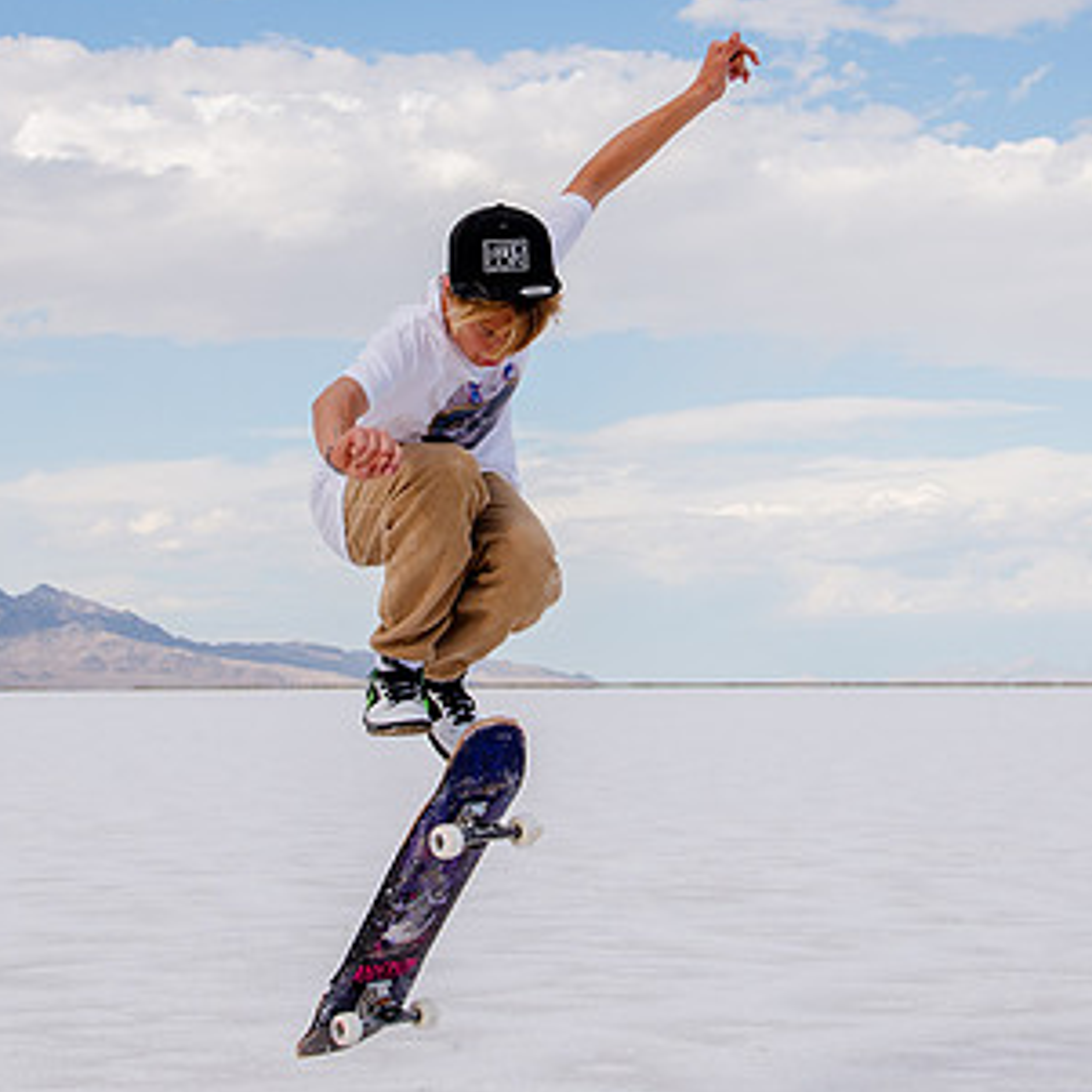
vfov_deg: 20.0
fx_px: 3069
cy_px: 292
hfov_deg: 20.2
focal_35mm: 86
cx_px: 480
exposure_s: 1/640
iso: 250
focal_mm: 38
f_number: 8
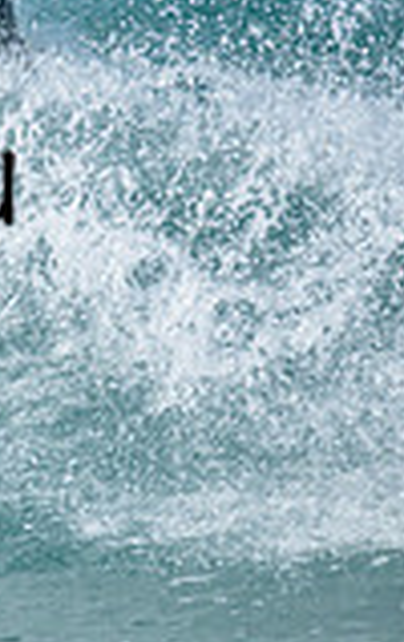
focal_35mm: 2967
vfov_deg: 0.7
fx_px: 52033
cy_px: 131
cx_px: -412
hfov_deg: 0.4
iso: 450
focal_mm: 800
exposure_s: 1/2500
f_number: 6.3
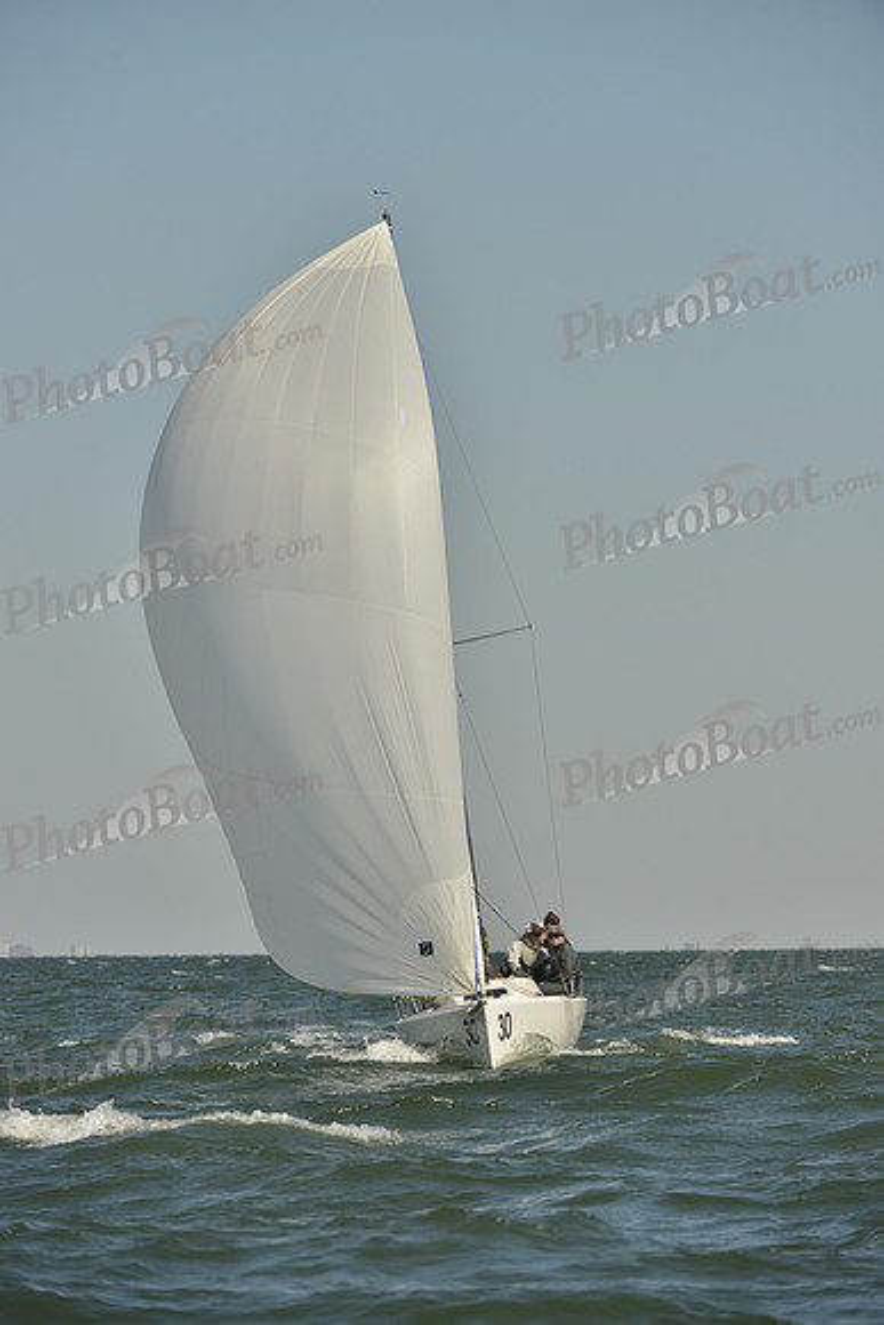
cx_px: 442
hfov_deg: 5.5
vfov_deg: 8.2
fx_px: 9202
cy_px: 662
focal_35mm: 250
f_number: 8
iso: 280
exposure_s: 1/1600
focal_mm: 250
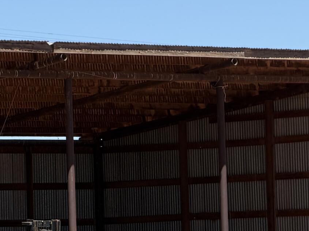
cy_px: 333
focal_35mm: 356
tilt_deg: -2.6
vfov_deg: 4.2
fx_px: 3177
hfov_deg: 5.6
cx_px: 151
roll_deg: +2.5
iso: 25
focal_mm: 16.89
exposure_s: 1/638
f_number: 2.8
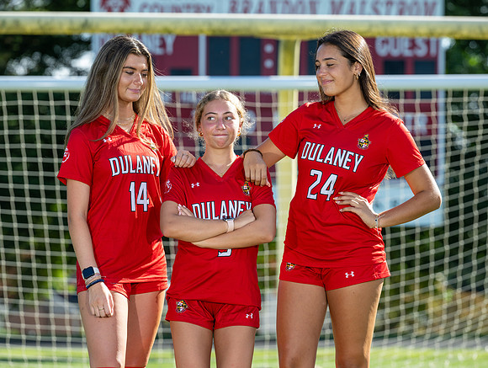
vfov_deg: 8.0
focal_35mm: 185
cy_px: 187
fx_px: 2617
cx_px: 259
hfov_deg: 10.7
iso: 100
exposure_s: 1/320
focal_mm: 165
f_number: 5
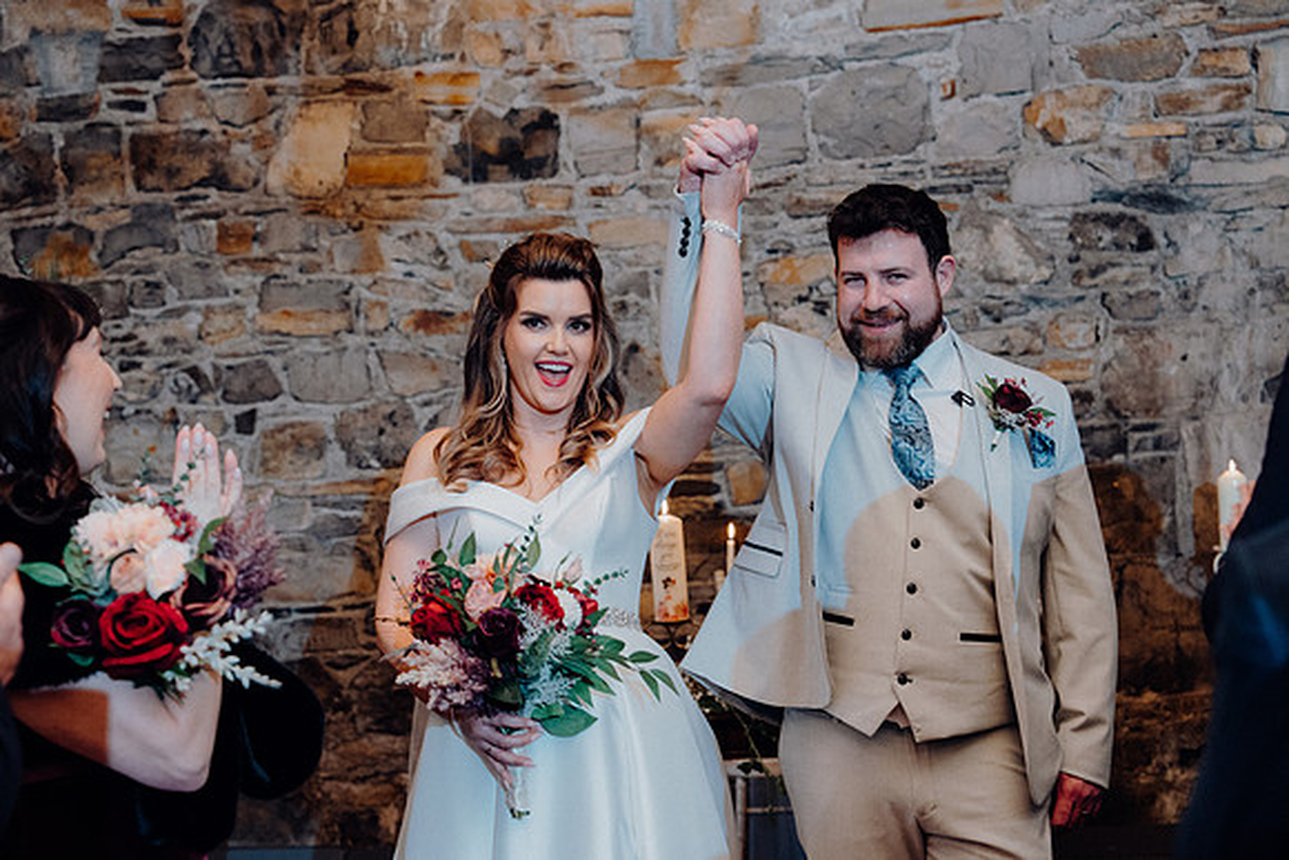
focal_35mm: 53
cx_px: 644
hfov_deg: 37.5
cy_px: 430
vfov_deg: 25.5
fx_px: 1898
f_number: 3.5
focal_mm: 53
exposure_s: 1/200
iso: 2500
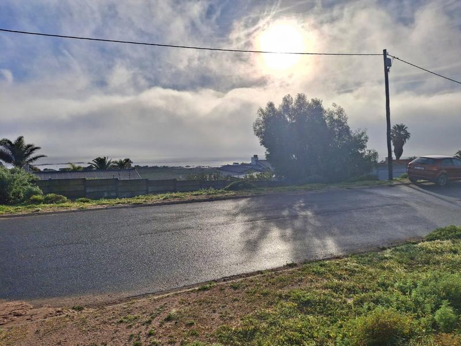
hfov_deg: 69.4
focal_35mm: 25
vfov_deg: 54.9
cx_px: 230
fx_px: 333
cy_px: 173
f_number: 1.8
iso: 32
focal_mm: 4.69
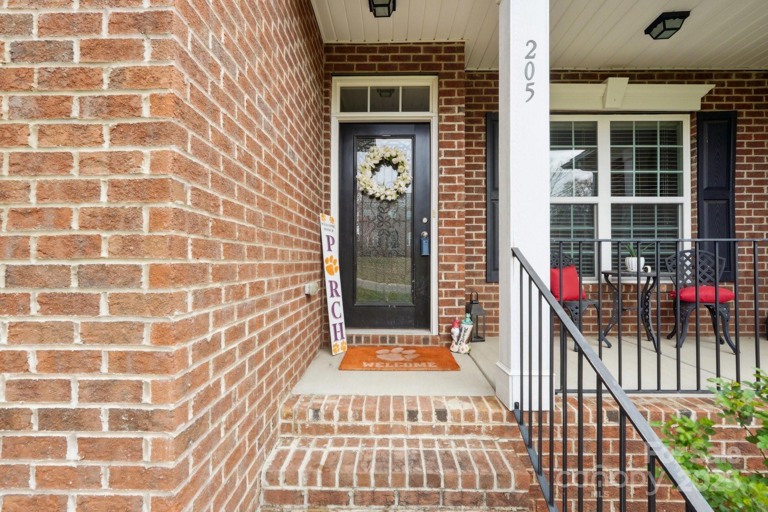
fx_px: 320
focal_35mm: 15
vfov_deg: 77.3
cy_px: 256
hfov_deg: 100.4
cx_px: 384
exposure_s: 1/45
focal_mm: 10
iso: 100
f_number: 8
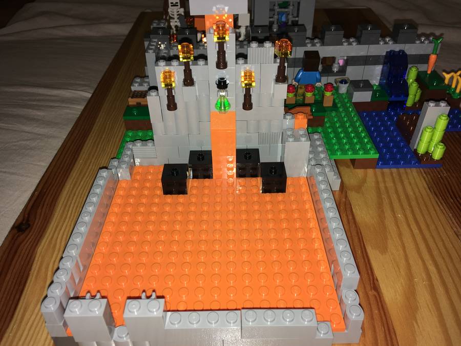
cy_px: 173
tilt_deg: -37.9
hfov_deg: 61.7
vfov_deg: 48.2
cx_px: 230
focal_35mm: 29
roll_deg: +1.9
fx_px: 386
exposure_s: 1/50
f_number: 2.2
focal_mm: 4.15
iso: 25
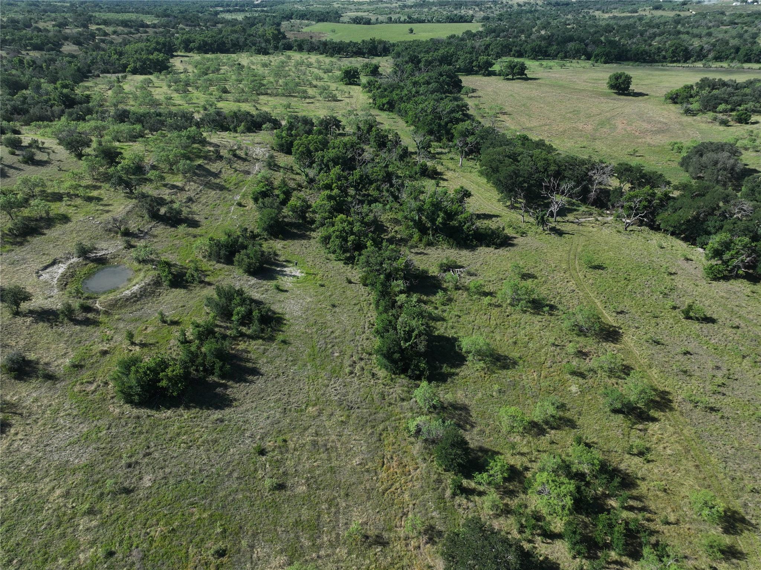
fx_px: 527
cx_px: 380
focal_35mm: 24
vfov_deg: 56.8
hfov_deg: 71.6
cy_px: 285
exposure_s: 1/240
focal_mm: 12.29
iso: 100
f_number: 2.8
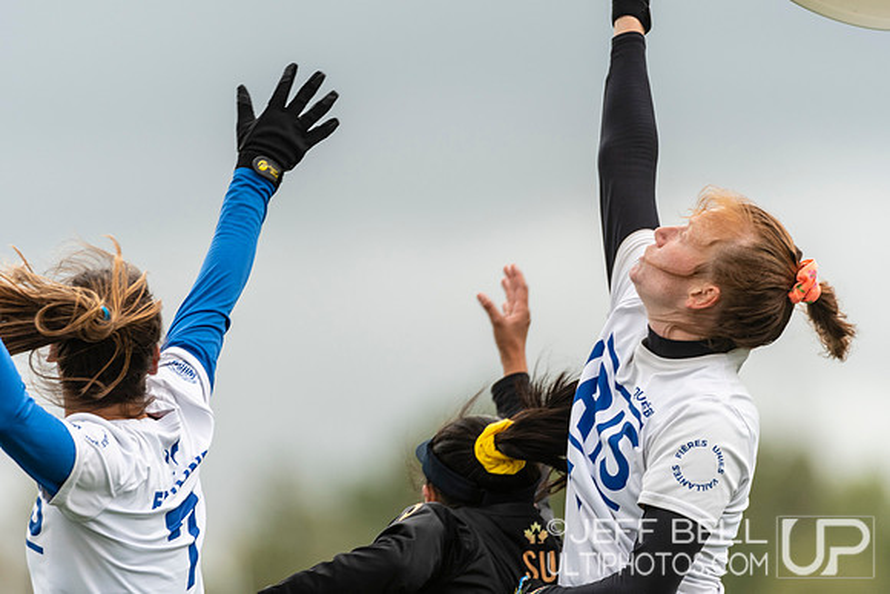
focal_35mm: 600
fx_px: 14836
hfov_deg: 3.4
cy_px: 297
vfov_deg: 2.3
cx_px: 445
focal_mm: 400
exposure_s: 1/1250
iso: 220
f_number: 4
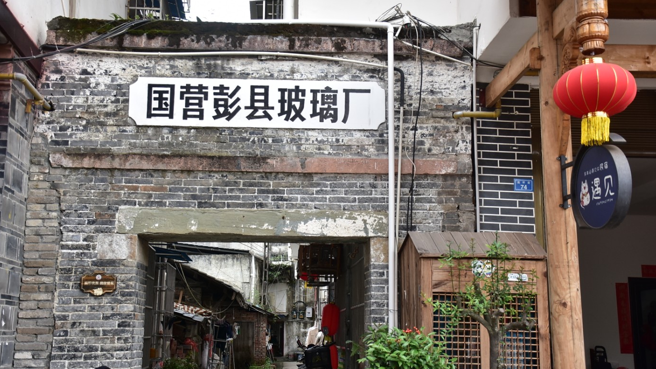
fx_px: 835
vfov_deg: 24.9
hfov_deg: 42.9
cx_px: 332
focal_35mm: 48
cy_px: 174
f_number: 5
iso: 320
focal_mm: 30
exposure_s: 1/320
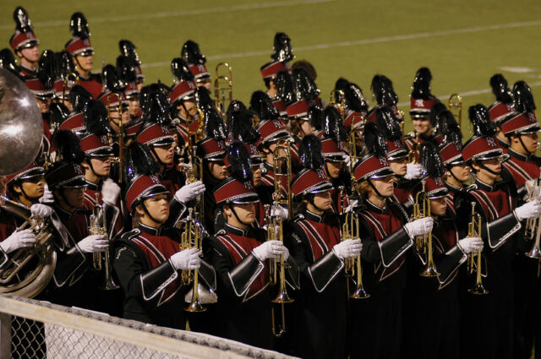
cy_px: 180
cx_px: 270
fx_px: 2814
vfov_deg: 7.3
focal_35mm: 188
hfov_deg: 11.0
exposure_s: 1/30
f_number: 2.8
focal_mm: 125
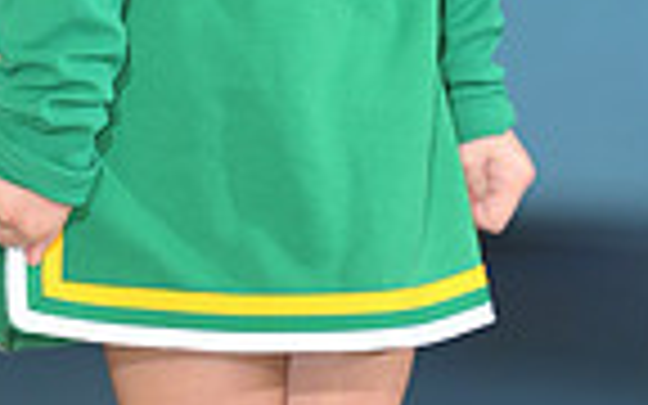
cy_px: -405
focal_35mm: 823
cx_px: 243
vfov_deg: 1.6
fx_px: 14534
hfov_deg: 2.6
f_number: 2.8
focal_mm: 200
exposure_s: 1/100
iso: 500
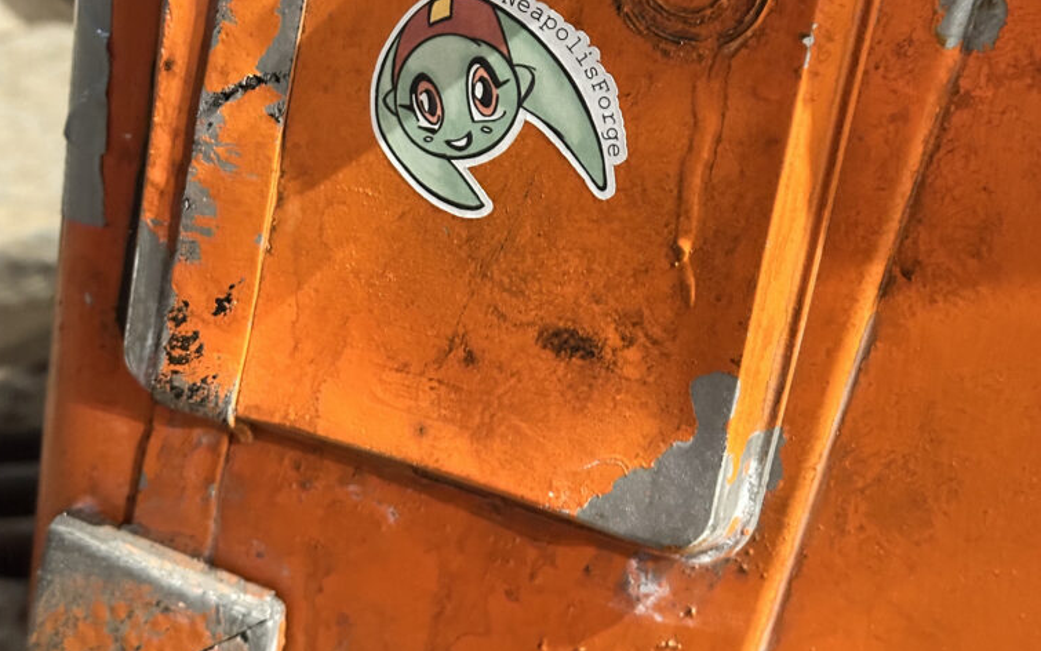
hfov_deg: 29.8
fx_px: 1958
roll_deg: -13.7
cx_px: 523
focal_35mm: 69
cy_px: 116
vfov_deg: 18.7
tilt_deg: -12.1
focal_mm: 6.86
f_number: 1.78
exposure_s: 1/25
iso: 640
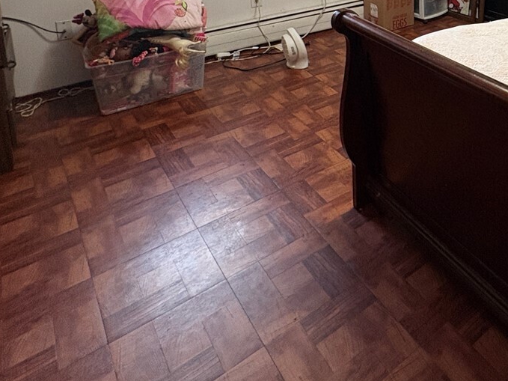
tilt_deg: -9.1
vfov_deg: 35.9
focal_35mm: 33
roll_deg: -0.6
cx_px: 474
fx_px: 484
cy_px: -47
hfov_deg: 48.4
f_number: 2.2
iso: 400
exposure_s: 1/60
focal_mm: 2.22
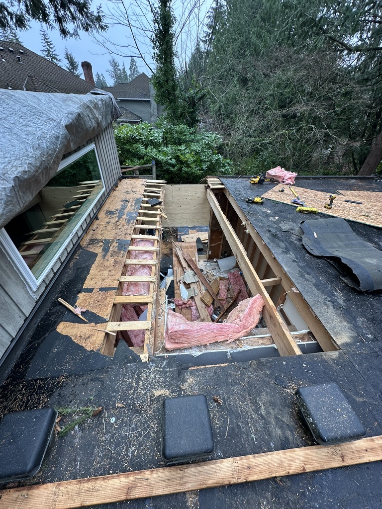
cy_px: 254
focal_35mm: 14
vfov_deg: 102.1
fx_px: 206
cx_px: 191
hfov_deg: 85.7
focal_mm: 2.22
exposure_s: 1/177
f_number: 2.2
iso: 40
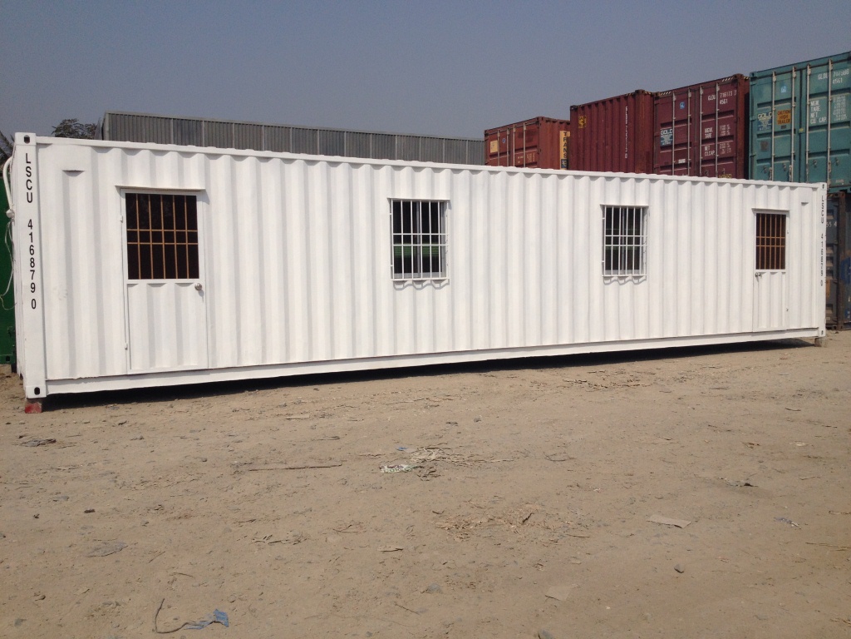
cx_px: 426
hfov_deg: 52.6
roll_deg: +0.3
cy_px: 320
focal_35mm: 35
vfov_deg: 40.7
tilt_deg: -3.9
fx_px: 860
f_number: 2.4
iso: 50
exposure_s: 1/4608
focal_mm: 4.28
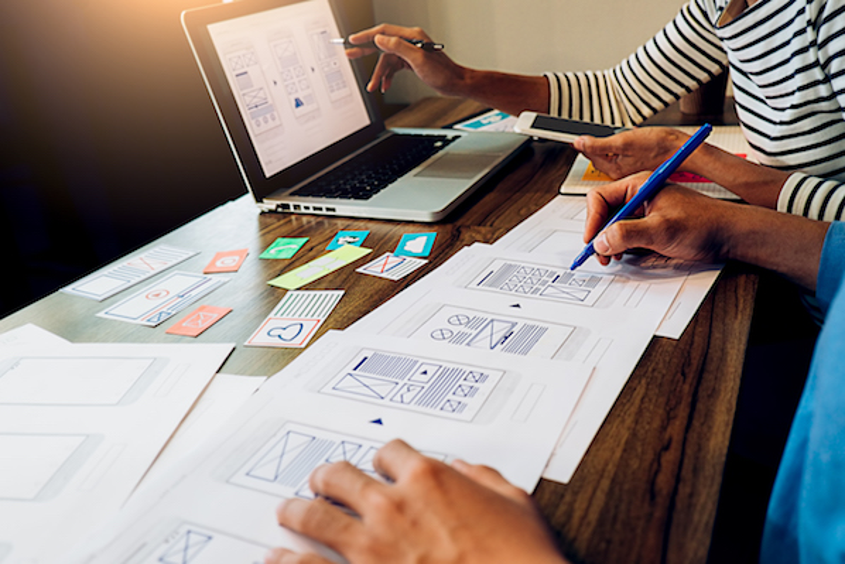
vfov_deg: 40.0
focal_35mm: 33
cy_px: 282
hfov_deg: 57.2
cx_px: 422
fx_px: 775
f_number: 3.2
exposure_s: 1/80
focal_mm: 22.3
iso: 640
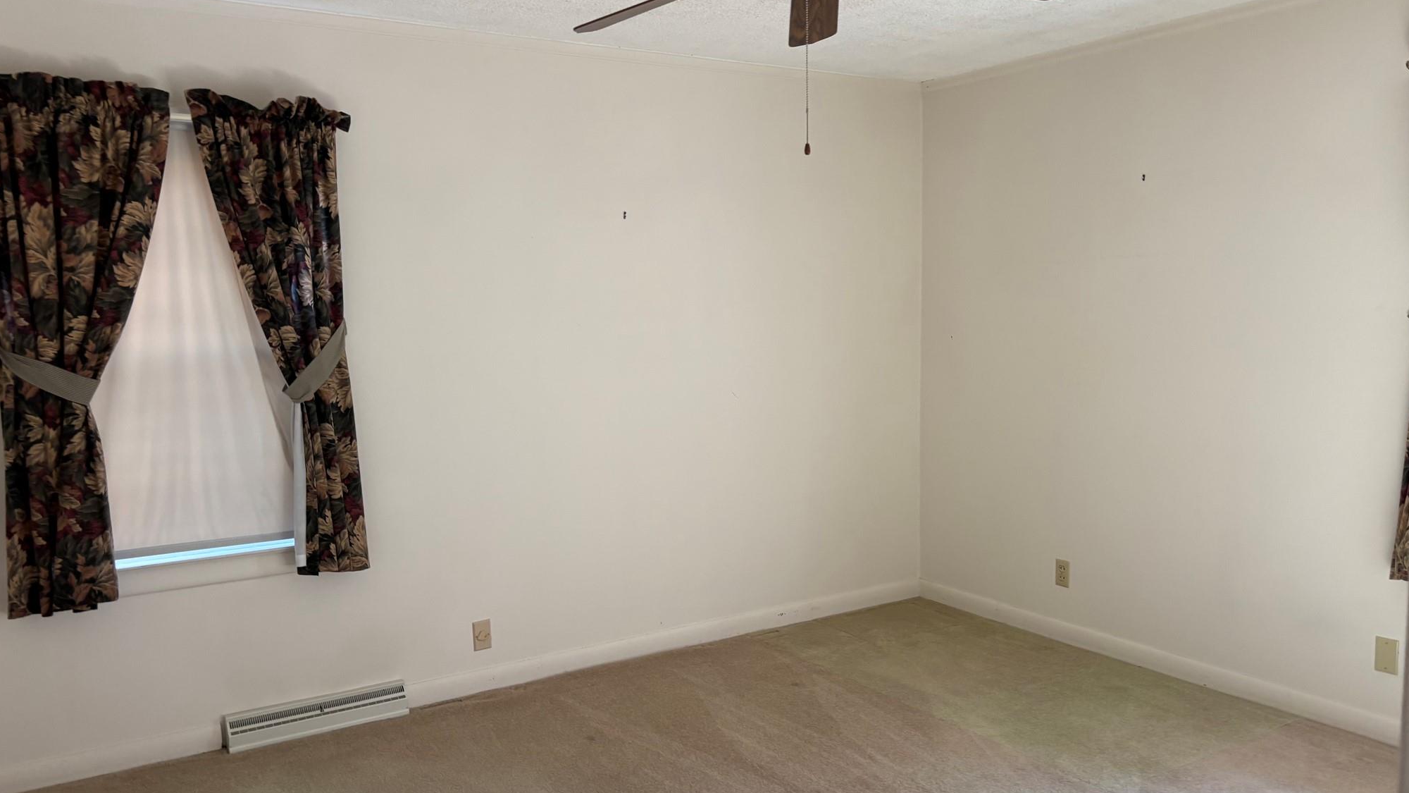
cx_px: 695
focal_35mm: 29
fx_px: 1083
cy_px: 436
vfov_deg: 40.1
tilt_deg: -6.4
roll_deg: +2.1
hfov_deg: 66.1
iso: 125
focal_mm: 5.96
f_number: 1.6
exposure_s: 1/74
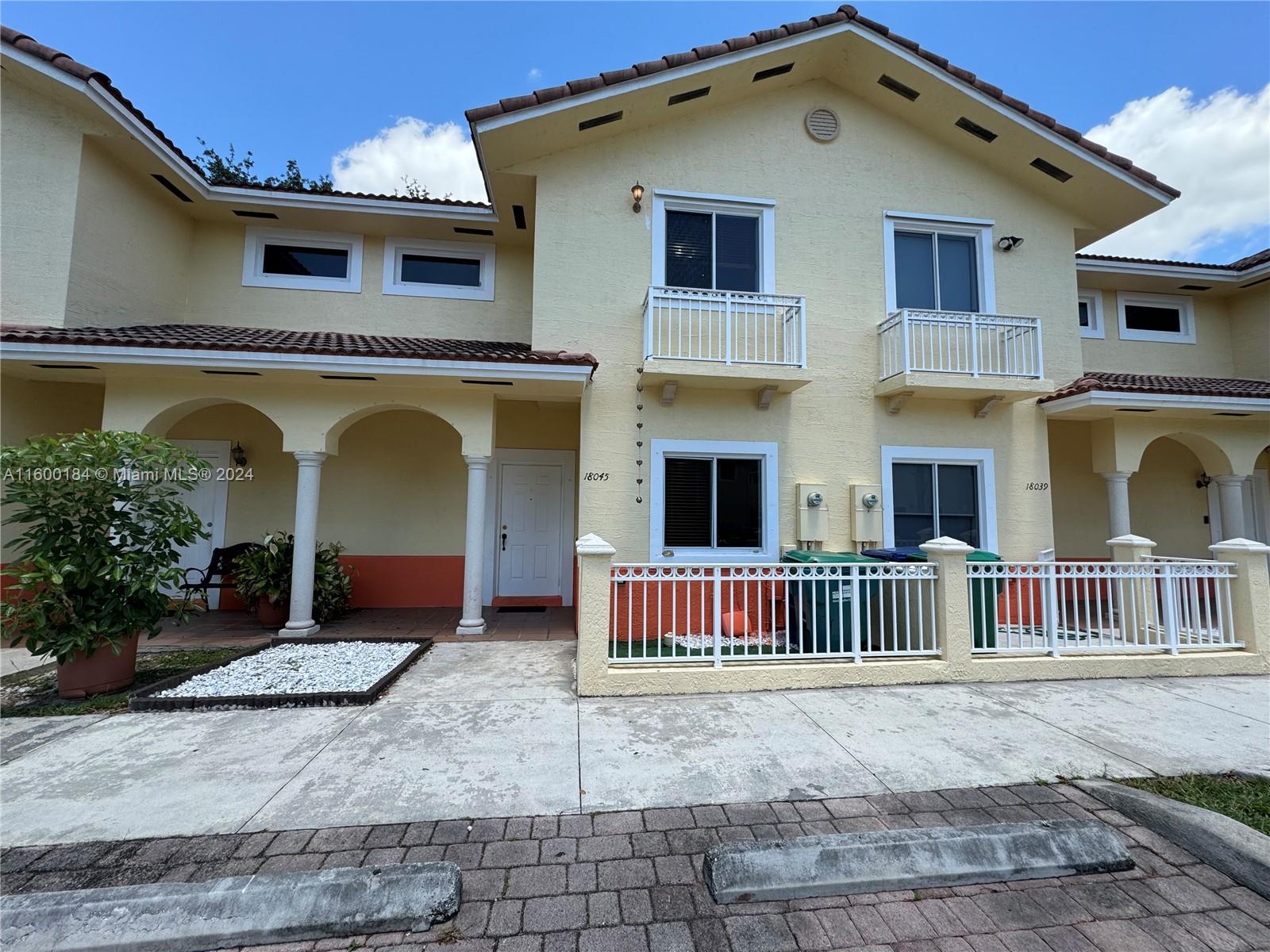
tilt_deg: +4.4
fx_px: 514
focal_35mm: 14
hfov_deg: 102.1
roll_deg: -0.4
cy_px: 476
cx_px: 635
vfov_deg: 85.7
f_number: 2.2
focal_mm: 2.22
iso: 40
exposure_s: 1/804
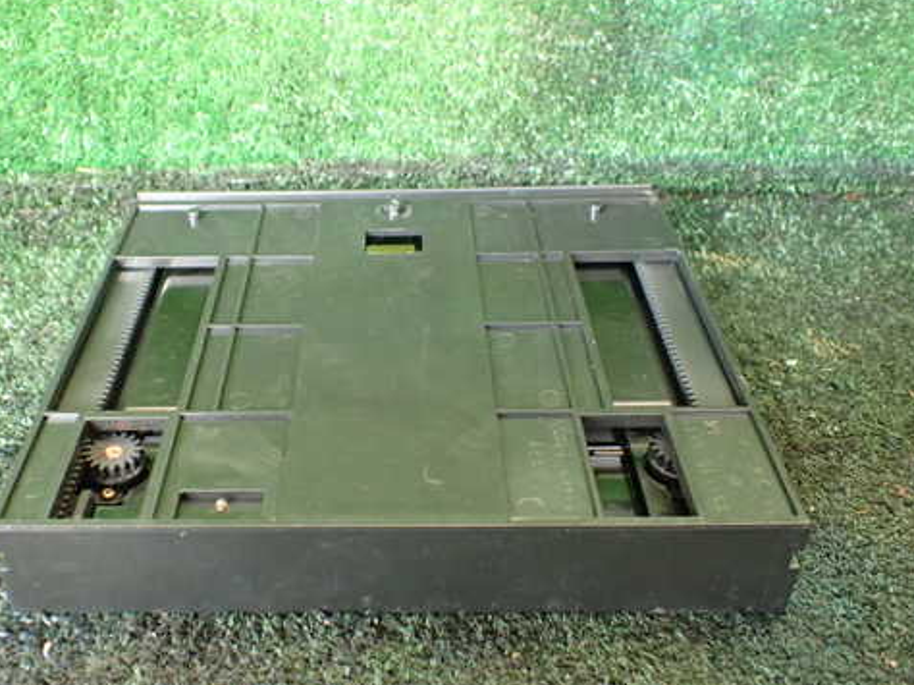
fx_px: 1003
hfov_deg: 48.8
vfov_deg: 37.7
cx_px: 376
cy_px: 345
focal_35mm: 38
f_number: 2.3
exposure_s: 1/100
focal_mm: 5.4
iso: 800
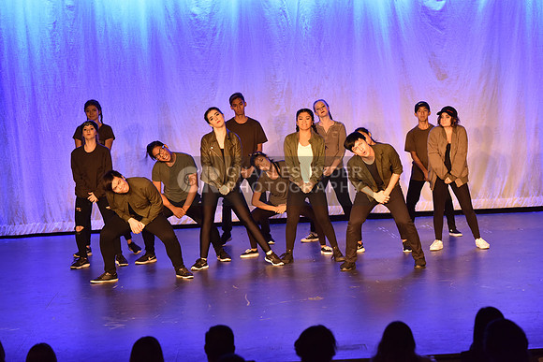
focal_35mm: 130
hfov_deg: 15.8
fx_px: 1961
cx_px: 272
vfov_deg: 10.6
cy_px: 181
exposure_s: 1/100
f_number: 4
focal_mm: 130
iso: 2000
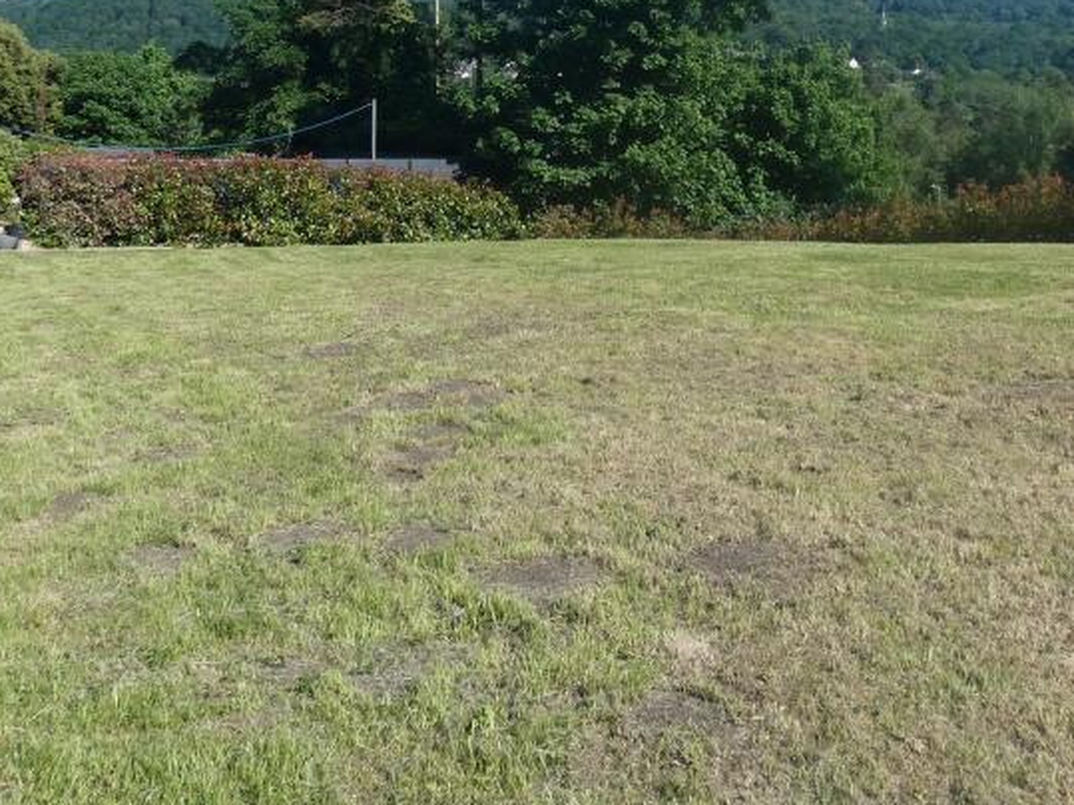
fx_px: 1179
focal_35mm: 38
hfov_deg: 48.4
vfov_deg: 36.9
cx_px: 691
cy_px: 215
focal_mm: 3.6
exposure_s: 1/800
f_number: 3.5
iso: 80
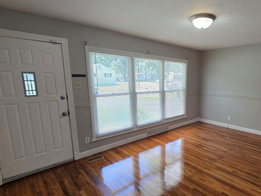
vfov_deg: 65.7
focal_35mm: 20
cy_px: 109
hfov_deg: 79.3
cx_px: 172
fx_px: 151
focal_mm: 2.2
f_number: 1.9
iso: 125
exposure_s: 1/120
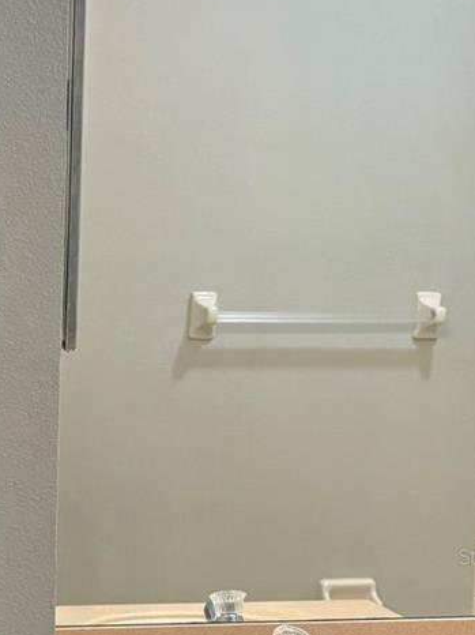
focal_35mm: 67
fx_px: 1227
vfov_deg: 28.0
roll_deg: -0.8
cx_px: -57
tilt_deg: -11.2
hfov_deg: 20.8
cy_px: 556
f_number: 1.6
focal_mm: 5.96
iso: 125
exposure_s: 1/60
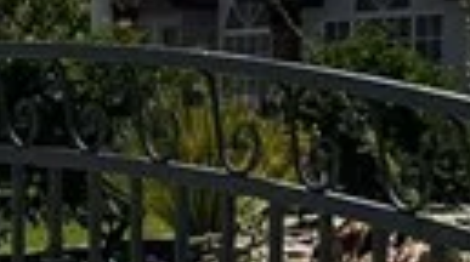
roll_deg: -1.3
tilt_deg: -4.0
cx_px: 270
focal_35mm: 208
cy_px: 429
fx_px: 2587
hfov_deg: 10.4
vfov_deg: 5.7
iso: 80
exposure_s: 1/5000
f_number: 1.78
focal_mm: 6.86
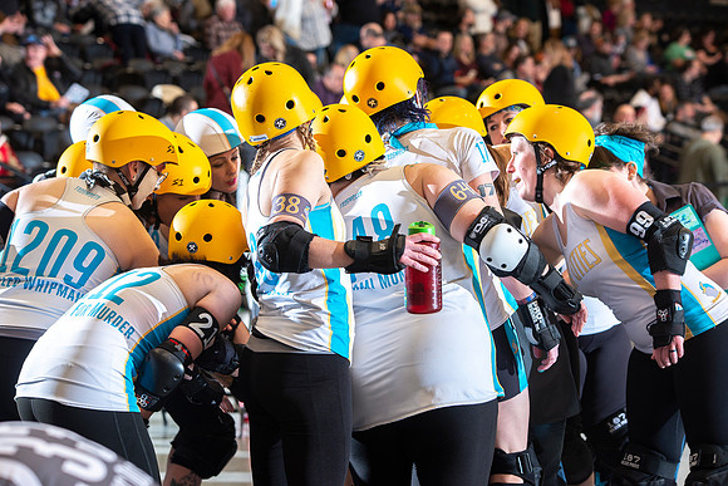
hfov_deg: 19.5
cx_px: 364
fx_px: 2124
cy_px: 243
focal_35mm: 105
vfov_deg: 13.0
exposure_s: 1/160
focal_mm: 105
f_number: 5
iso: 500
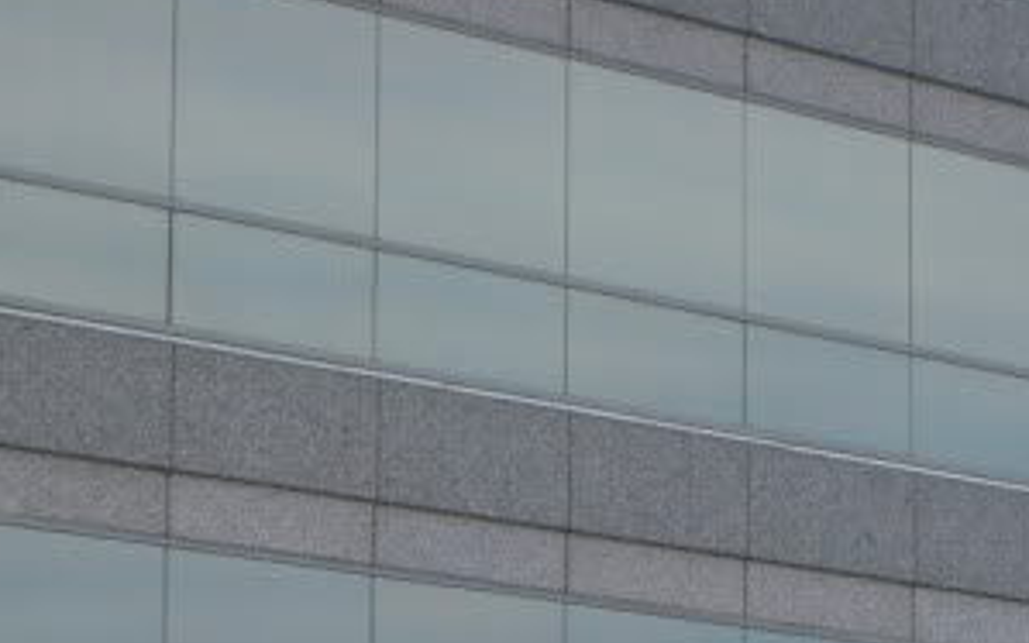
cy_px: 1138
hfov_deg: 15.1
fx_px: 3871
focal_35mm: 138
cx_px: 823
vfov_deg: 9.1
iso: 64
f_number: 5.6
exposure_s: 1/320
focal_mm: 6.3
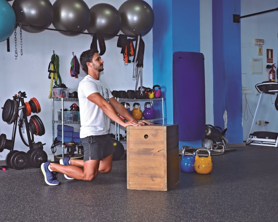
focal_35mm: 55
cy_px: 110
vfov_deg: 27.6
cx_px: 141
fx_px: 453
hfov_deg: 34.1
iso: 160
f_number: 5
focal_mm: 32
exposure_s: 1/20
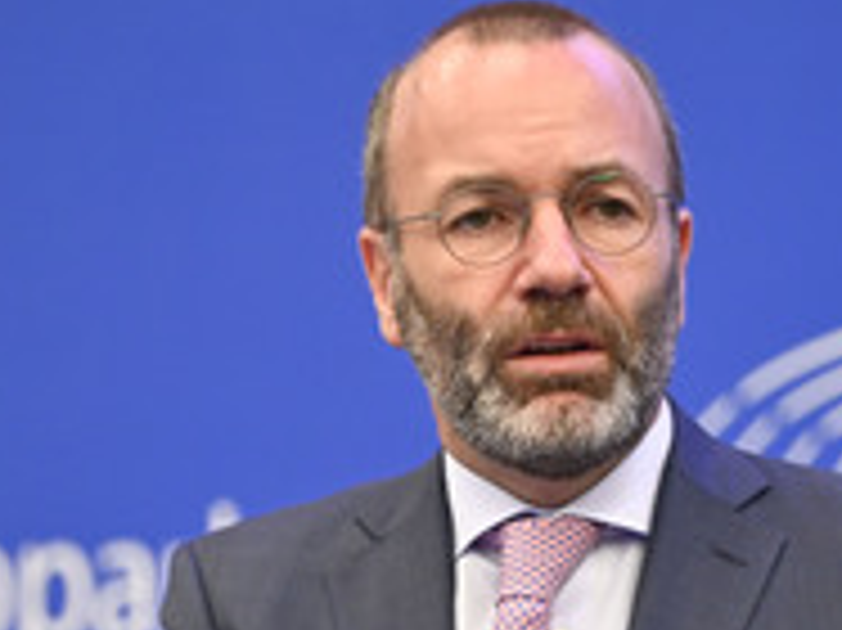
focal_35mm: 383
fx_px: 9310
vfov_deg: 3.9
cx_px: 520
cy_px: 630
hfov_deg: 5.2
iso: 1600
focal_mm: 165
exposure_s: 1/320
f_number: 2.8
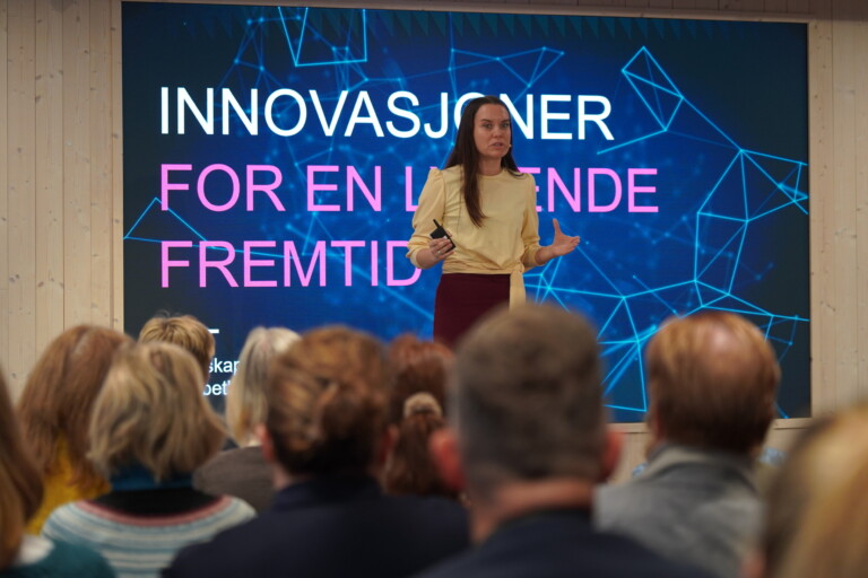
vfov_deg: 13.0
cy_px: 289
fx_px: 2531
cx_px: 434
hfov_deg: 19.5
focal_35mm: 105
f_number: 4
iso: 1250
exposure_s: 1/160
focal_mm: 105
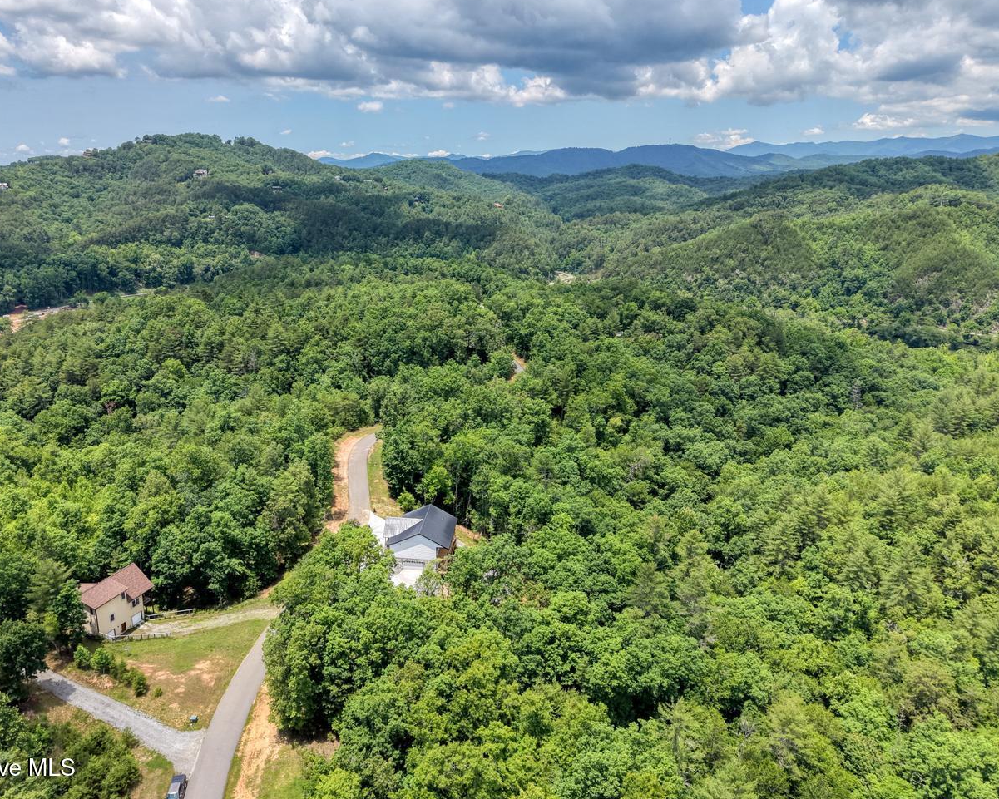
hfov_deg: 65.9
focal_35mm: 26
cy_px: 390
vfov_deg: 54.9
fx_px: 769
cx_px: 450
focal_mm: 8.67
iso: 230
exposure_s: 1/8000
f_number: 1.8
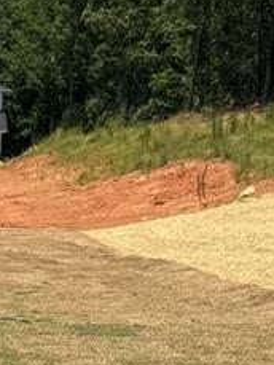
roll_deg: -1.8
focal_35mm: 161
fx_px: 1698
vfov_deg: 11.9
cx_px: -129
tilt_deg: -11.7
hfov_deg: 9.0
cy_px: 500
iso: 80
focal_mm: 6.76
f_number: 1.78
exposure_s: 1/4673
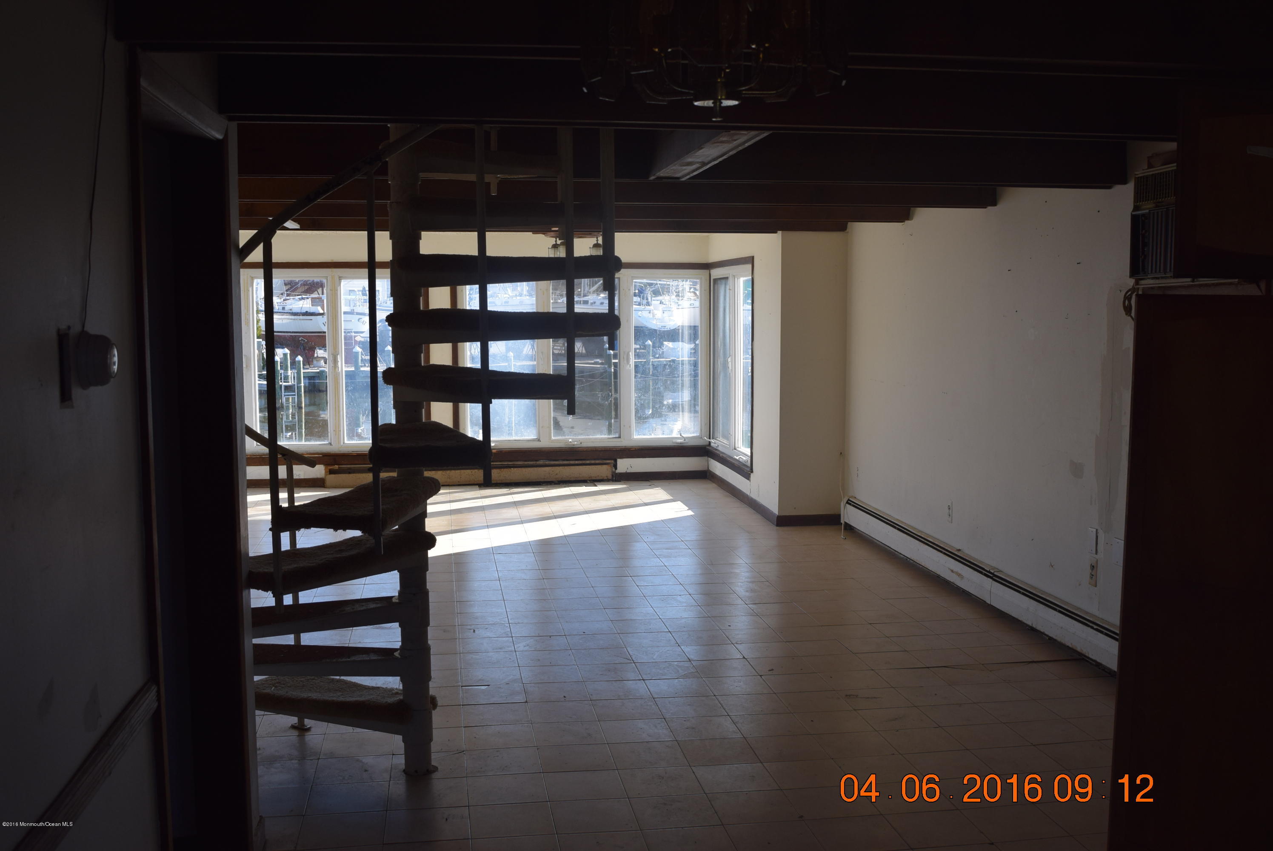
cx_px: 636
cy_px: 426
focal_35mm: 36
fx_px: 1274
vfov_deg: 36.9
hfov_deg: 53.1
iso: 250
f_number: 8
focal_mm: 24
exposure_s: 1/250
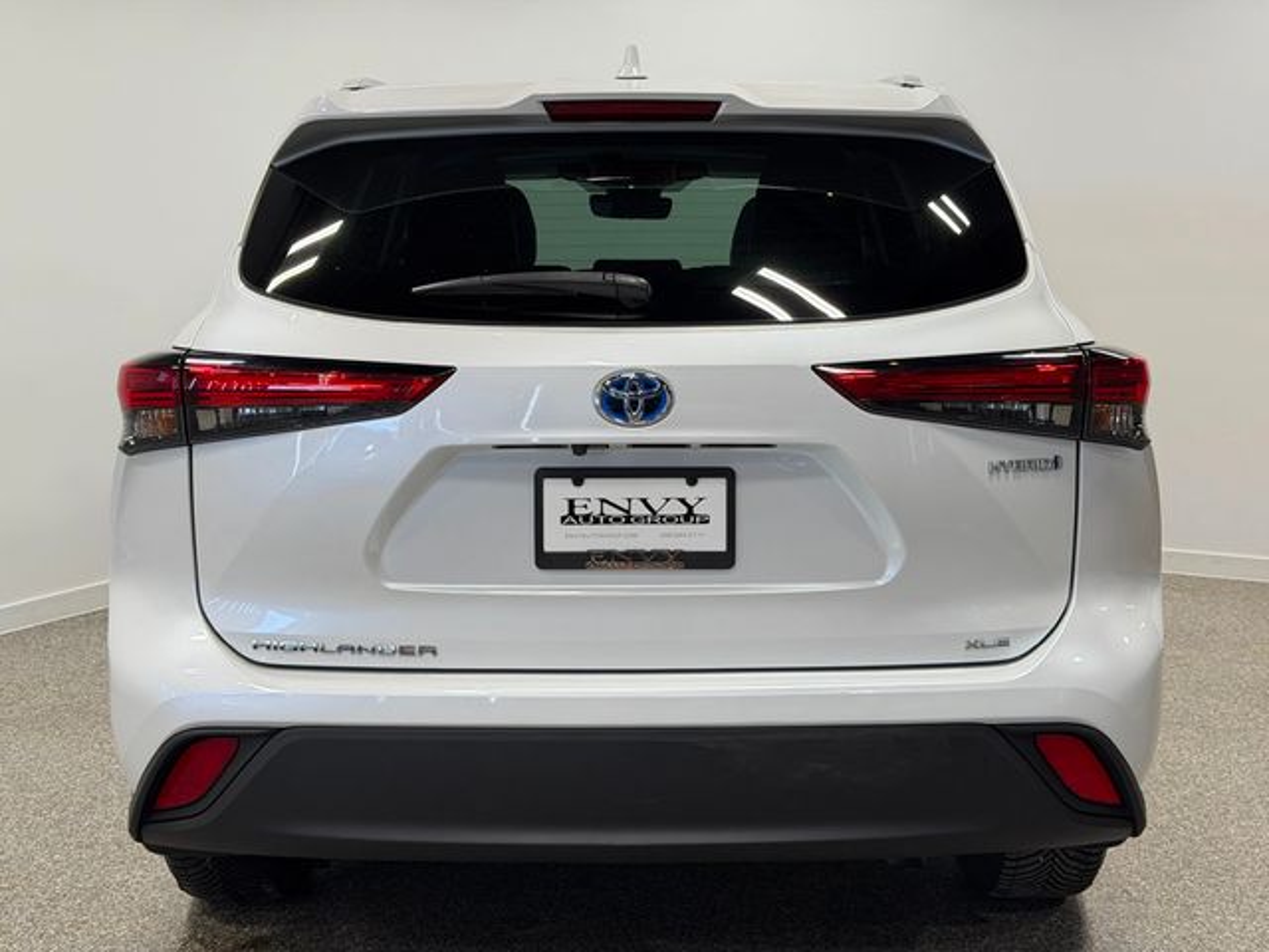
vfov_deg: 30.3
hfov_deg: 39.7
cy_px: 476
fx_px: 1760
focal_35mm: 48
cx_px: 634
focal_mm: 6.76
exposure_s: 1/333
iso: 64
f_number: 1.78
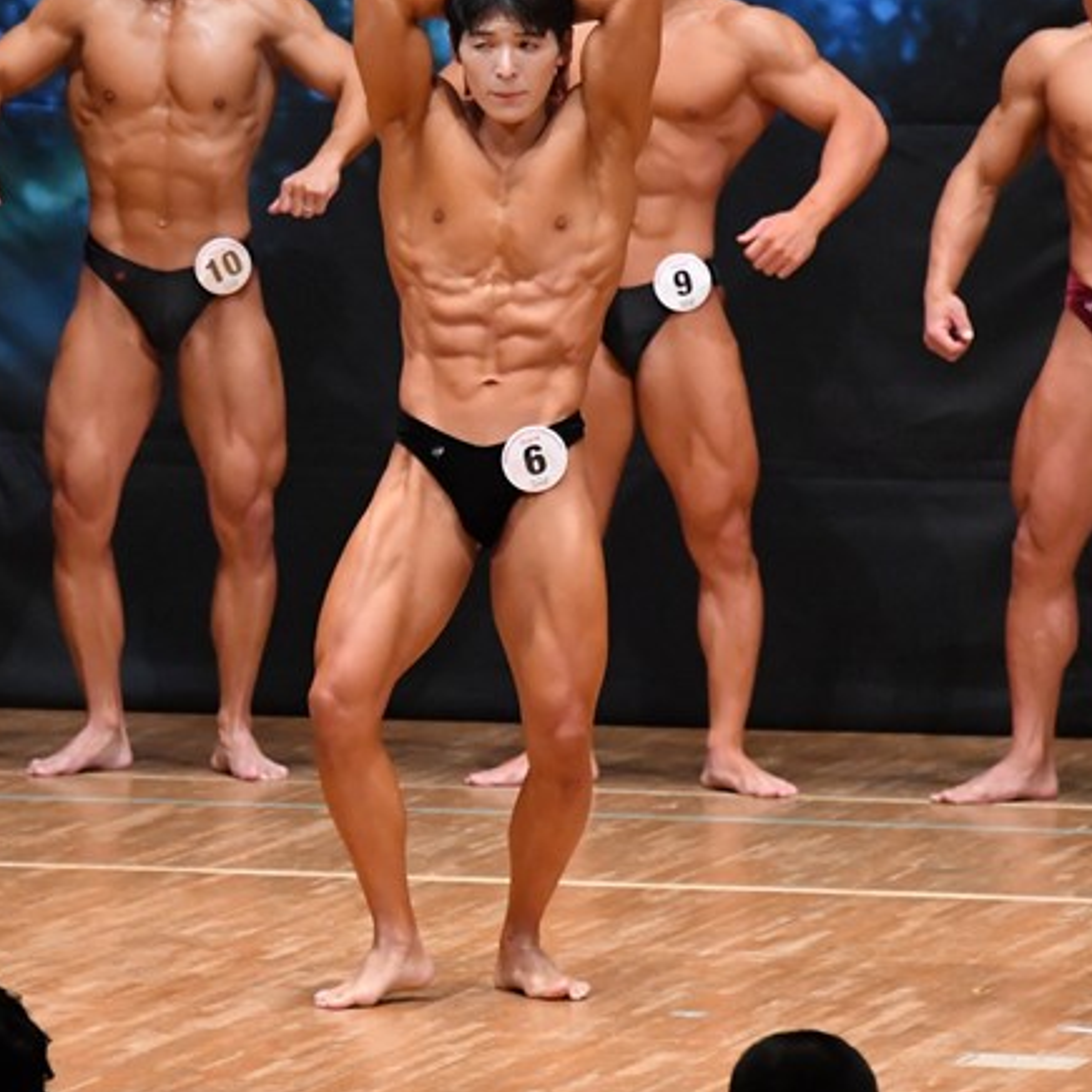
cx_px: 182
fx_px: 15383
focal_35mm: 431
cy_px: 512
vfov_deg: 4.1
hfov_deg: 4.1
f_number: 5.6
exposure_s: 1/400
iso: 8000
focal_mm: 190
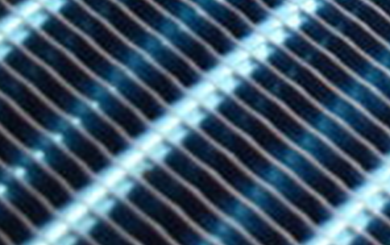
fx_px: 1607
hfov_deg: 12.2
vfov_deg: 8.2
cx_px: 785
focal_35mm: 151
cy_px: -283
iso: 800
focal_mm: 24
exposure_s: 1/40
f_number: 3.8
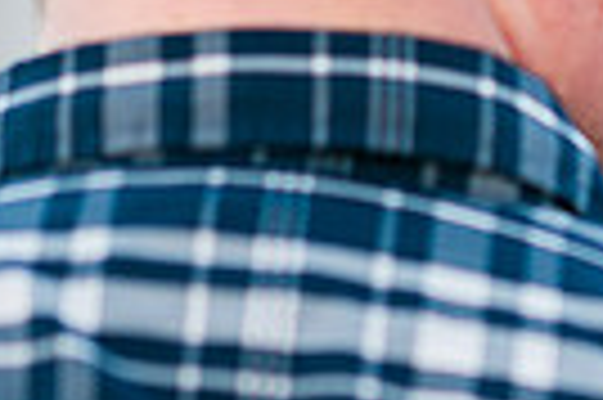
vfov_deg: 3.7
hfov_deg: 5.6
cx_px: 824
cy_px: 362
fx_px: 6156
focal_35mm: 368
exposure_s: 1/1600
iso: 100
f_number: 1.4
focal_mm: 85
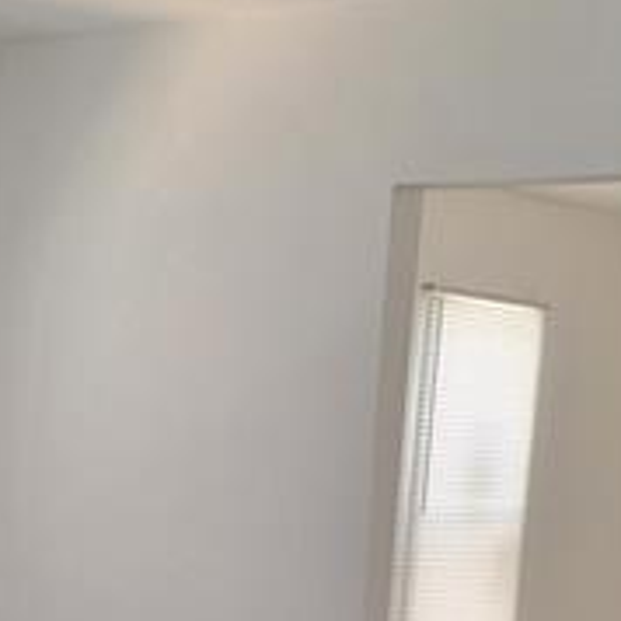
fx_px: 2009
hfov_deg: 16.2
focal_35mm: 99
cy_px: 747
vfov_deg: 16.8
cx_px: -279
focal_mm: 5.4
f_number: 1.8
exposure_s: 1/40
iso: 200
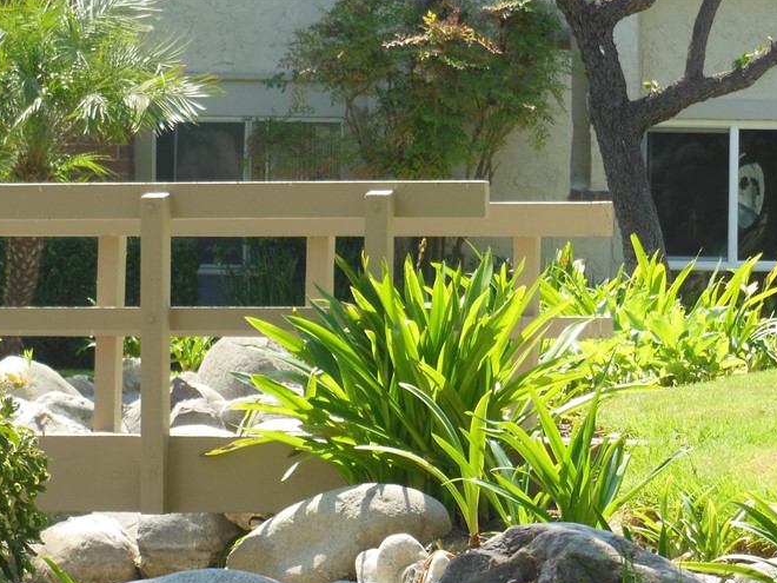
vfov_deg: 5.8
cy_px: 446
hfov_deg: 7.7
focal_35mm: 256
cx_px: 217
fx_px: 5746
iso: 125
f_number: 5.9
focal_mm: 29.5
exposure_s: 1/160
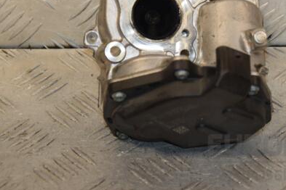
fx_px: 1547
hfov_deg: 10.5
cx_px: 194
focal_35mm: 195
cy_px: 49
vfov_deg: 7.0
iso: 800
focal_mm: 85
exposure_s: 1/200
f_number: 5.6
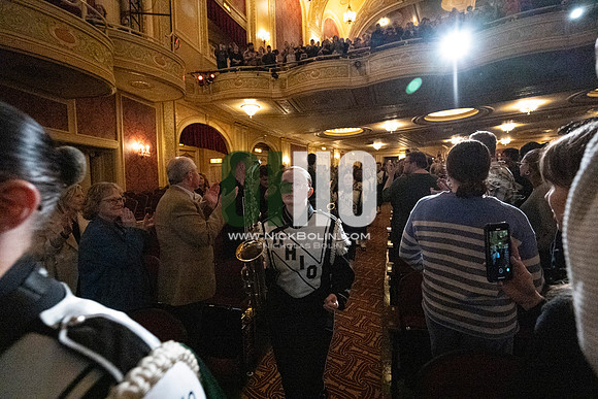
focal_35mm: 16
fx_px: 274
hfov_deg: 95.0
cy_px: 200
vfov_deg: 72.1
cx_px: 299
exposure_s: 1/400
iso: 40637
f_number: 4
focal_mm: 16.5
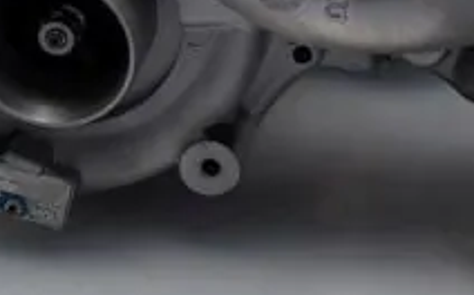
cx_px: 339
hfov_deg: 17.2
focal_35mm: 121
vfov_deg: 10.5
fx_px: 1561
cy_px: -120
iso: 640
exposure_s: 1/160
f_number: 4.5
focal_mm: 28
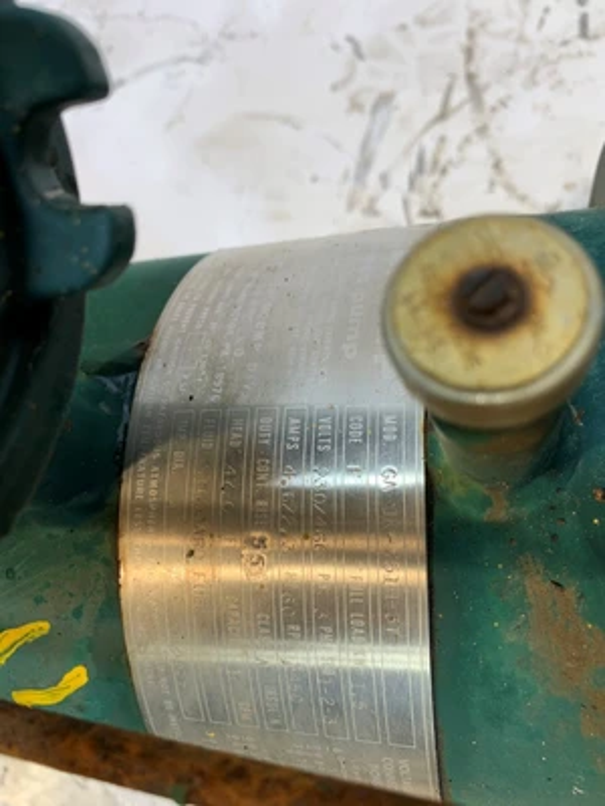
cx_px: 302
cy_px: 403
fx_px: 606
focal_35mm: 26
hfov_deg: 53.1
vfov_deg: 67.3
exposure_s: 1/120
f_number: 1.8
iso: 50
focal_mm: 4.25
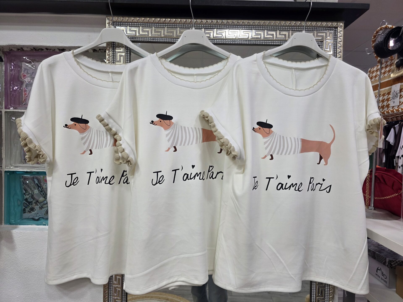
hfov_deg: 73.9
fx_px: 268
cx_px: 202
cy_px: 151
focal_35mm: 23
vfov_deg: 58.9
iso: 64
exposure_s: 1/100
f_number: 1.7
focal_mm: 6.3
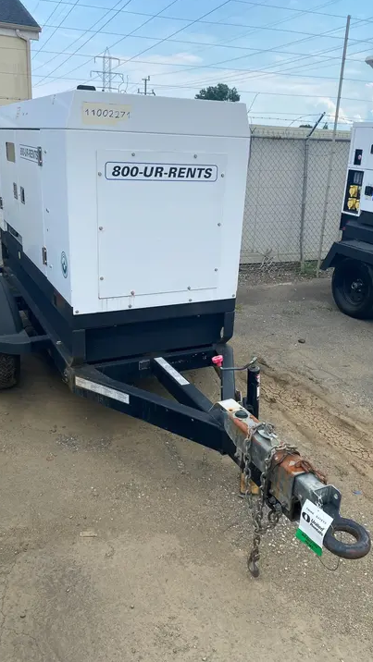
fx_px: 510
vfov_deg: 66.1
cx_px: 182
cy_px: 325
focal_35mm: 29
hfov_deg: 40.2
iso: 32
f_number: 1.8
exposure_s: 1/1727
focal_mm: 4.25
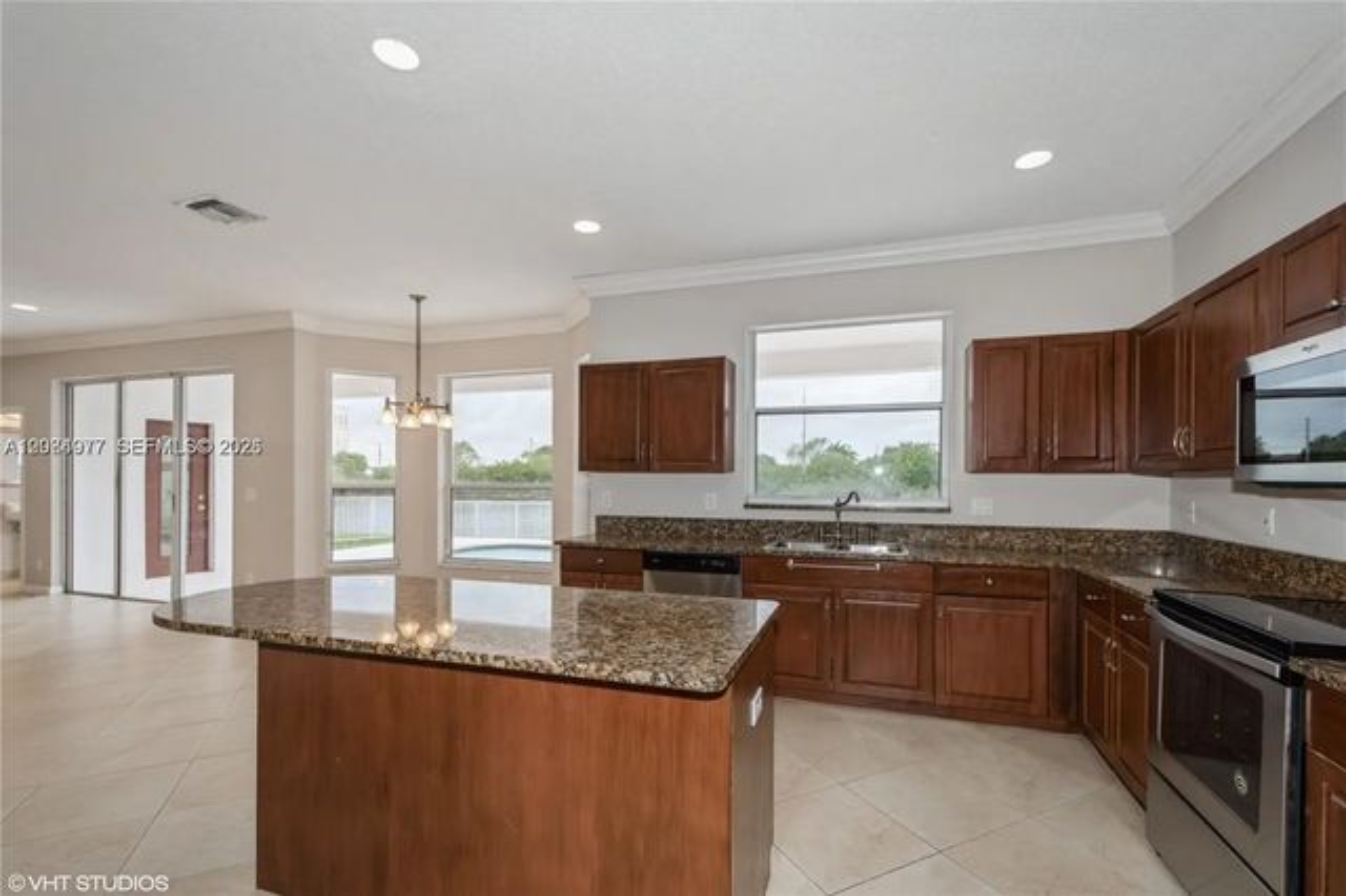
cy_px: 448
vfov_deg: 77.3
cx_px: 673
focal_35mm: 15
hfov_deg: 100.4
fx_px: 561
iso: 100
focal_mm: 10
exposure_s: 1/60
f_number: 4
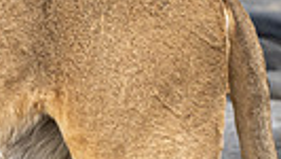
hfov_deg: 0.5
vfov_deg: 0.3
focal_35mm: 4027
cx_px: -214
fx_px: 30023
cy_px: 28
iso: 250
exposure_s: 1/200
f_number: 4.5
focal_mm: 600
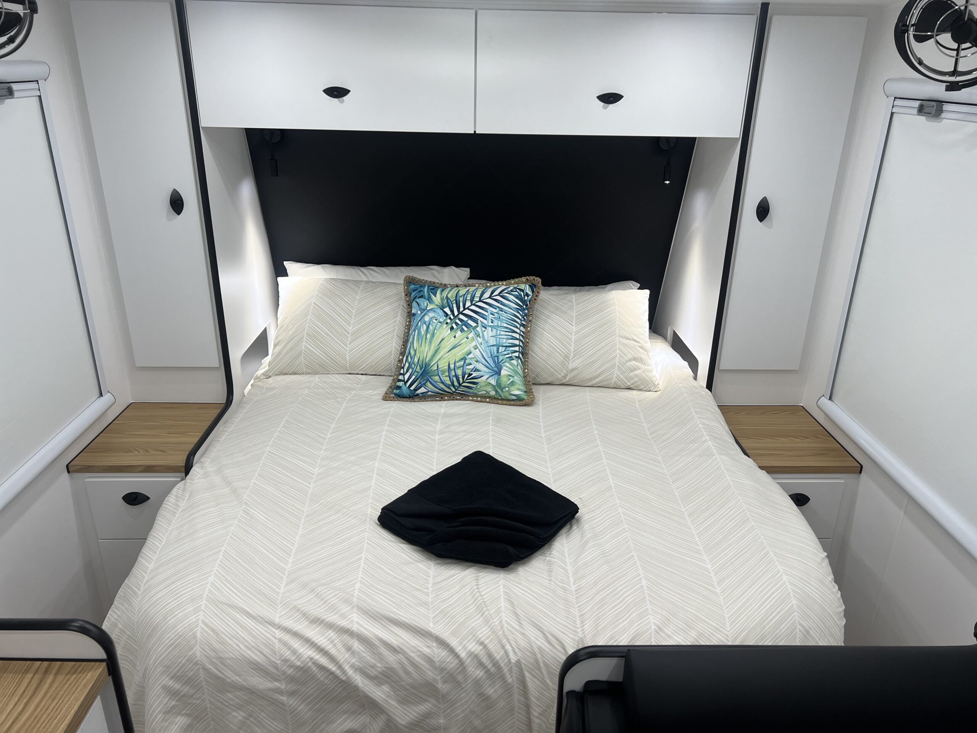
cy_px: 366
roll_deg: -0.7
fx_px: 734
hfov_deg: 67.3
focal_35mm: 26
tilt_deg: -21.4
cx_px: 488
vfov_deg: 53.1
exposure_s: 1/121
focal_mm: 5.7
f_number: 1.5
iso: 100
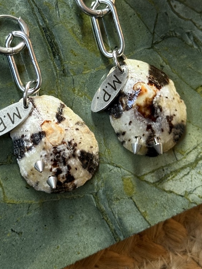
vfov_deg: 20.1
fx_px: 755
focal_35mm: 97
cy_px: 59
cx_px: 97
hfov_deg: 15.2
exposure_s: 1/33
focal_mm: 6.76
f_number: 1.78
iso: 200
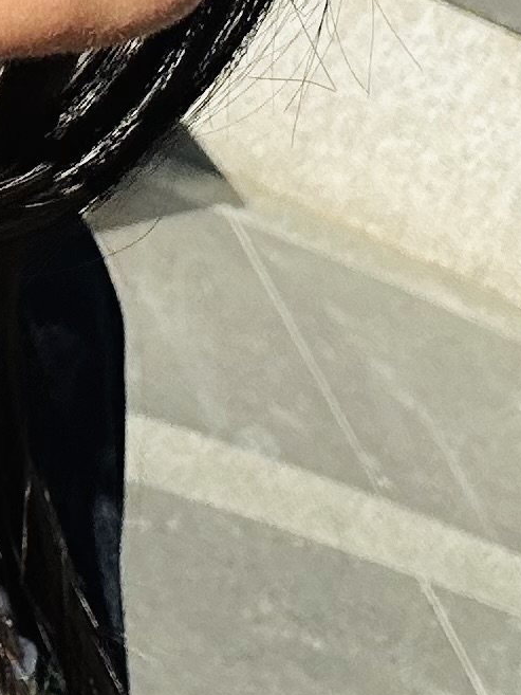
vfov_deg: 13.2
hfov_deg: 10.1
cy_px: -368
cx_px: -338
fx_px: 2829
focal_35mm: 141
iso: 25
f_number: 1.9
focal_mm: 2.69
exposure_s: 1/1284
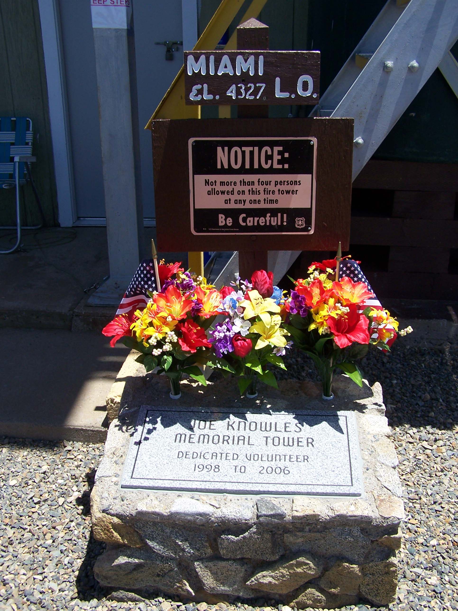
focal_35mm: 38
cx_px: 229
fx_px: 670
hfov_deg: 37.7
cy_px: 306
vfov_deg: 49.0
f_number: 4
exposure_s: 1/800
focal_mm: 6.3
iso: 80
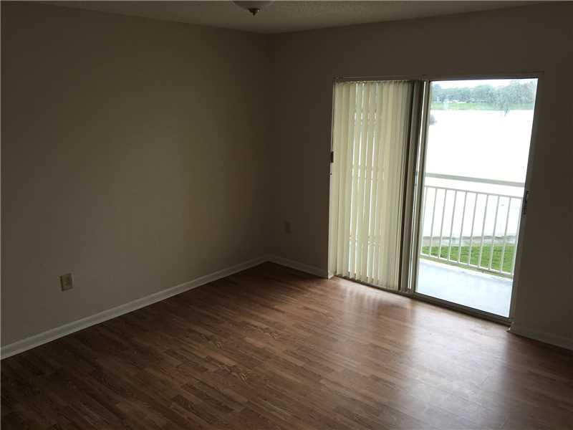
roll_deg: -0.5
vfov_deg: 48.2
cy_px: 215
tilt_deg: -14.0
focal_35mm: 29
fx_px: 480
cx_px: 286
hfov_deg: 61.7
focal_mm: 4.15
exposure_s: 1/209
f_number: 2.2
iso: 25
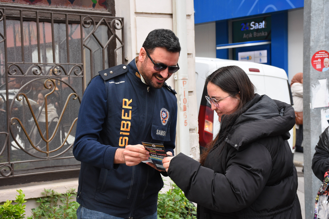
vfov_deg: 18.2
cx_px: 164
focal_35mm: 75
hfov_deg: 27.0
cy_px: 110
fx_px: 685
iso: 1000
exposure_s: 1/320
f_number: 9
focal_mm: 50
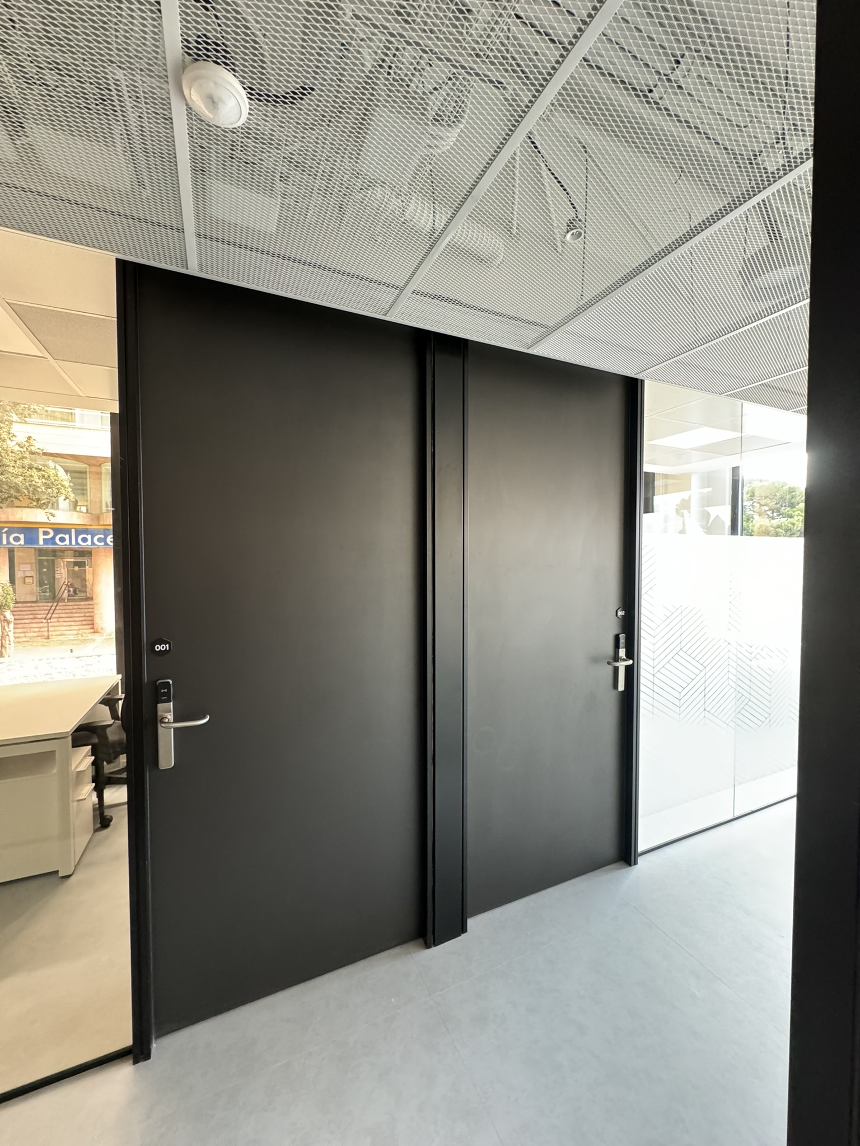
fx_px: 464
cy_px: 573
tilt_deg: -1.1
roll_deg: +0.0
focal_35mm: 14
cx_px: 430
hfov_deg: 85.7
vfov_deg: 102.1
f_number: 2.2
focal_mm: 2.22
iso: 640
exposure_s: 1/60
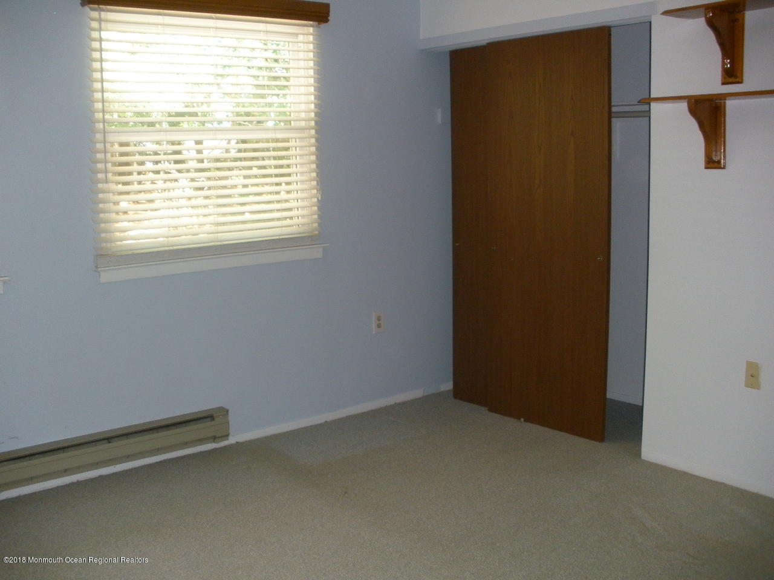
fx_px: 805
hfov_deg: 51.4
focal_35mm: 36
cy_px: 290
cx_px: 387
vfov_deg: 39.7
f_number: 3.5
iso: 250
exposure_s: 1/30
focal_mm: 6.3
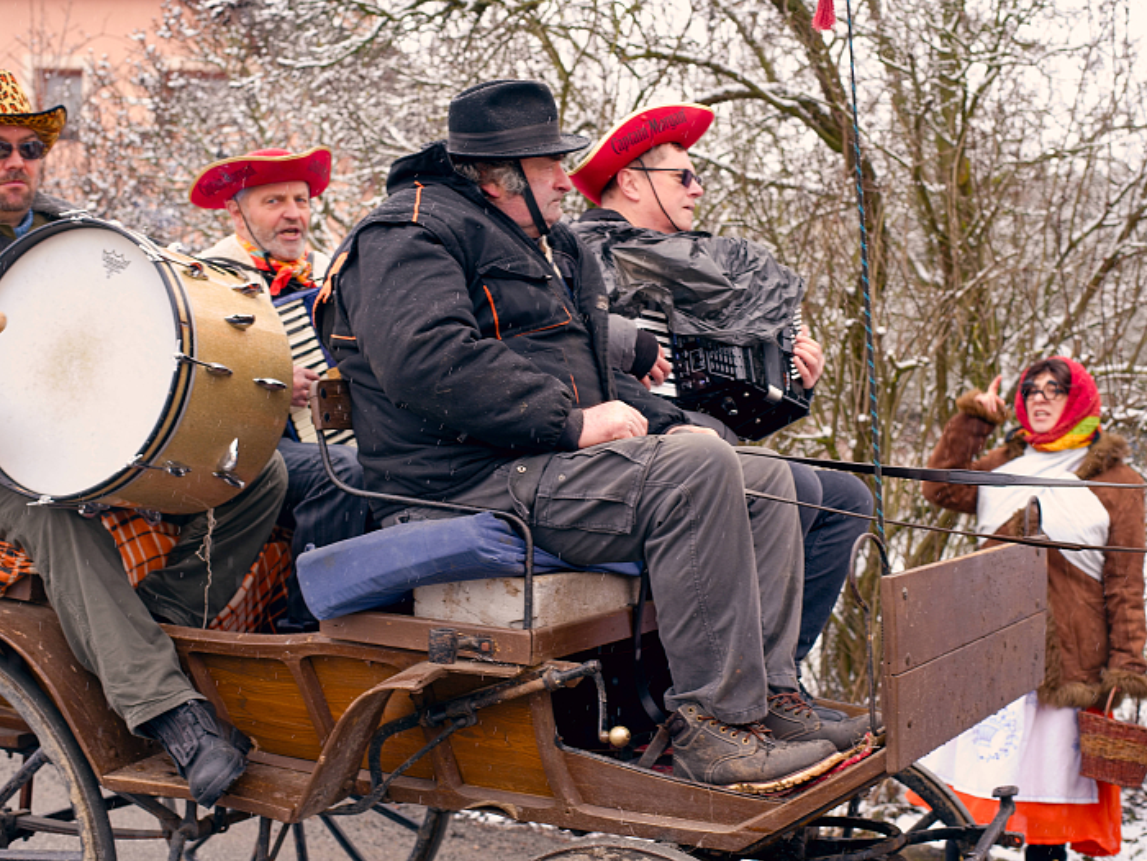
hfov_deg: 34.9
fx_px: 1822
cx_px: 587
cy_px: 431
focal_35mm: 55
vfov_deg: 26.6
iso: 400
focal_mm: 50
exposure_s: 1/125
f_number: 5.6
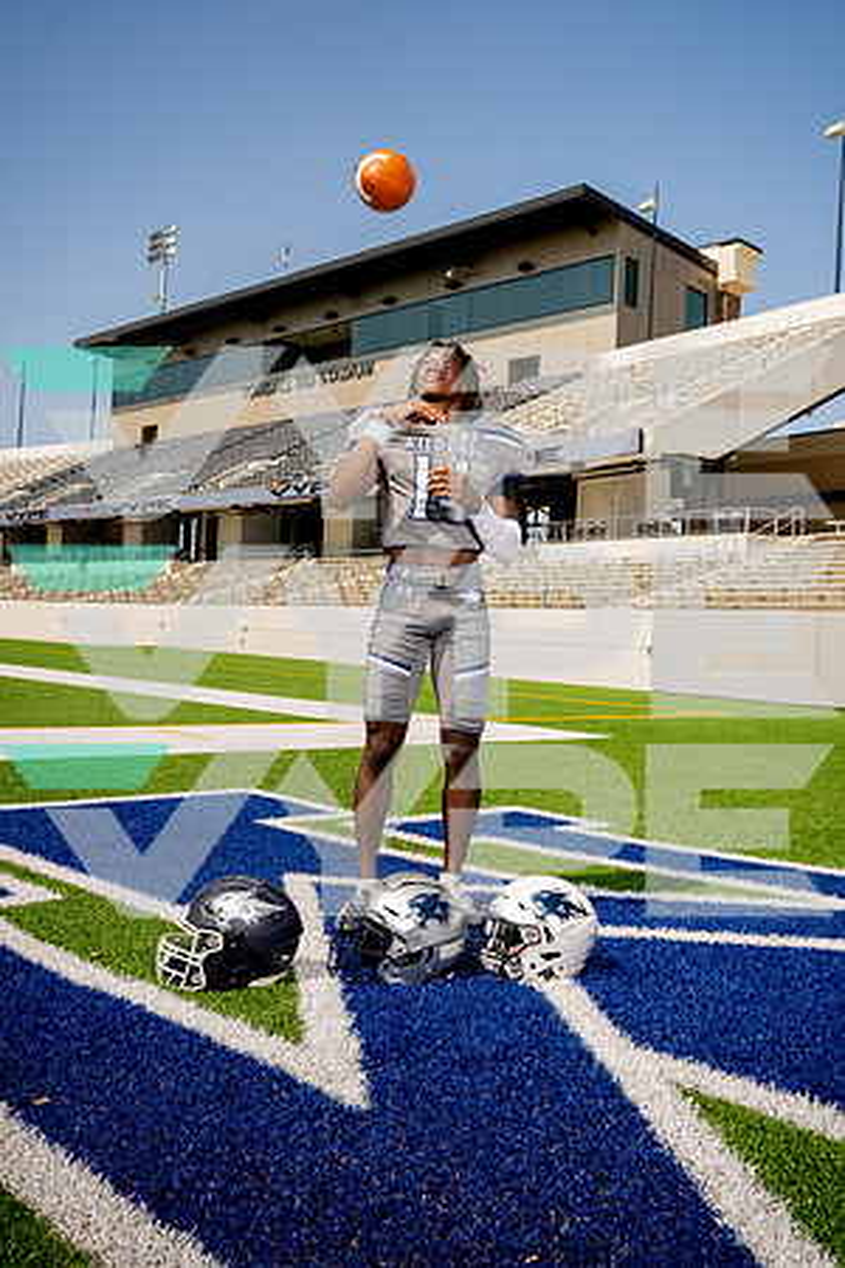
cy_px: 634
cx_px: 422
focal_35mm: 32
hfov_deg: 41.1
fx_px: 1127
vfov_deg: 58.7
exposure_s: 1/250
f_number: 7.1
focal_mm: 32
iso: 100
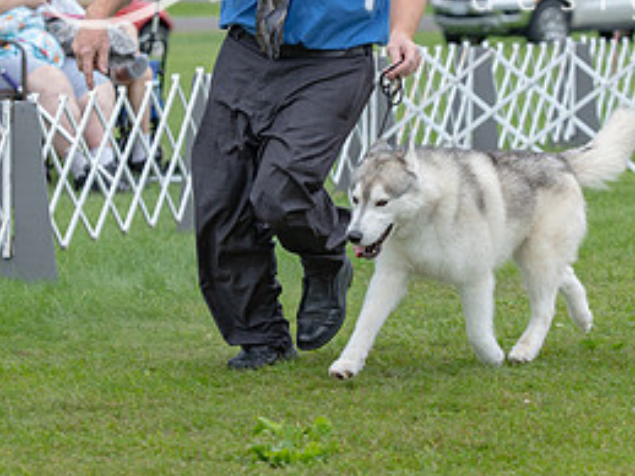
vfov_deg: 6.4
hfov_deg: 8.5
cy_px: 72
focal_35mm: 233
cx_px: 392
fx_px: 4272
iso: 400
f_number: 4.5
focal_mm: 108
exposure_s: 1/1000
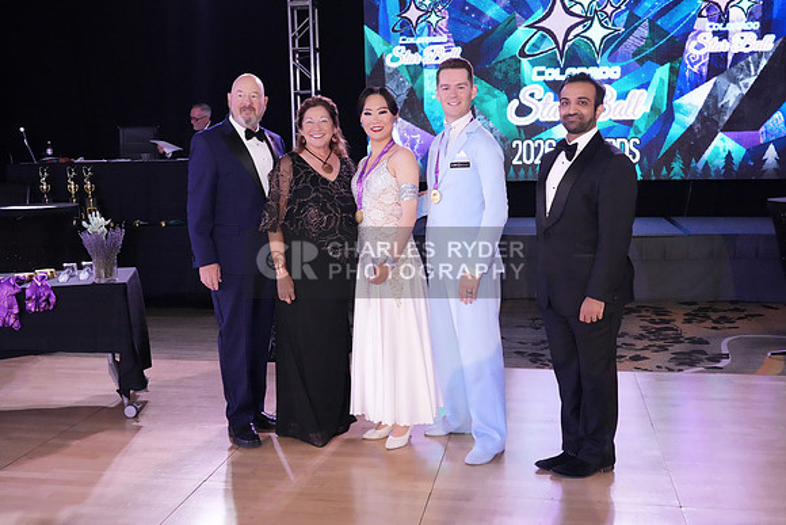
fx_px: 808
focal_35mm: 37
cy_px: 262
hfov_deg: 51.9
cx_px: 393
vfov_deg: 36.0
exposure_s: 1/400
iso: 12800
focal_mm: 37
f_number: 5.6
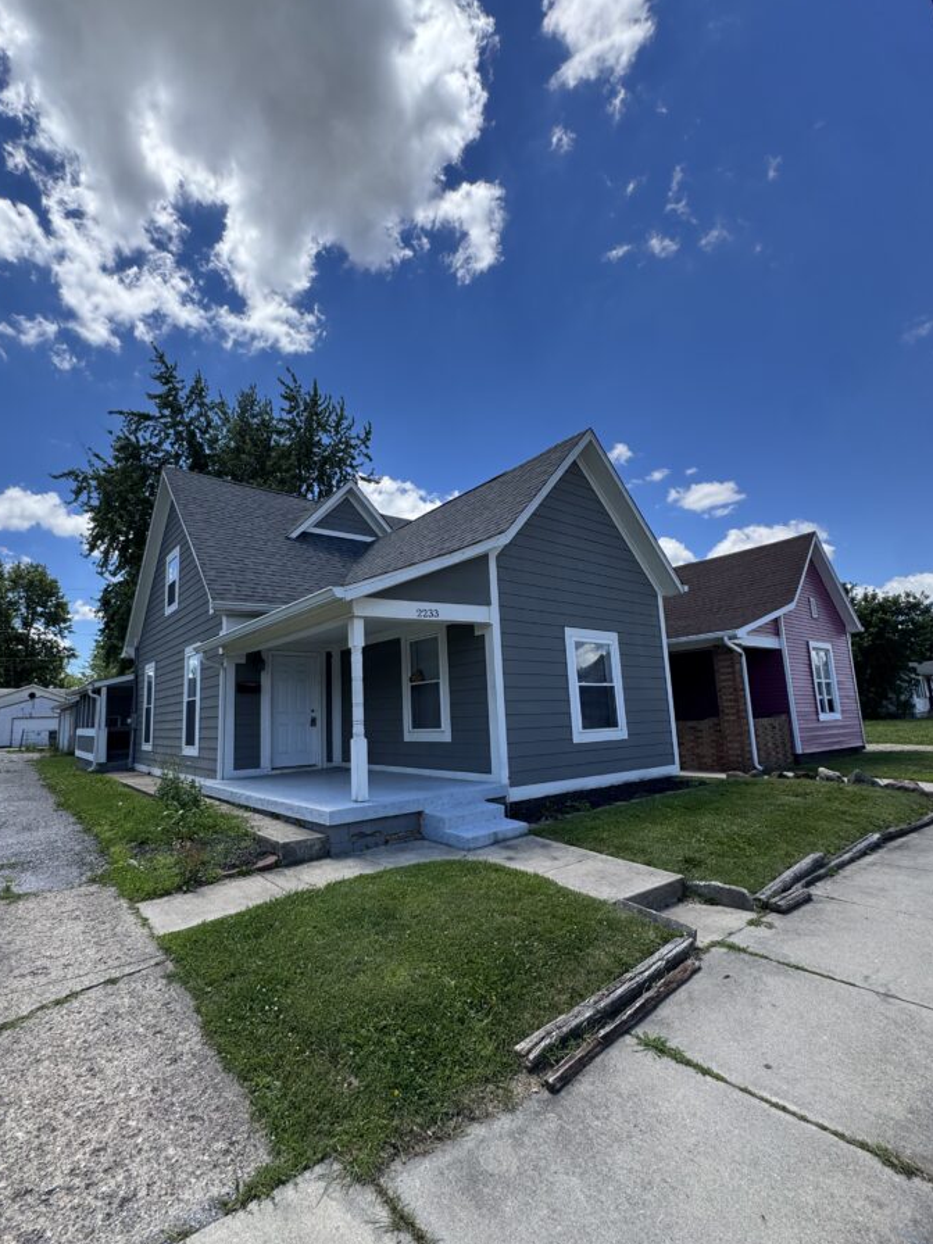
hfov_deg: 77.7
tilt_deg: +9.0
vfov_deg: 94.5
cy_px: 630
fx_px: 575
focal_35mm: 16
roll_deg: +3.2
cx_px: 407
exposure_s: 1/779
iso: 40
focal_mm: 2.22
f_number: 2.2
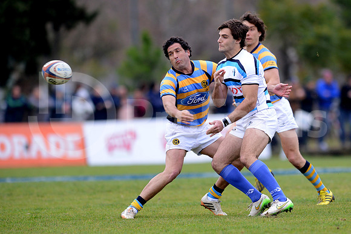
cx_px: 176
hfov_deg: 4.9
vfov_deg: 3.3
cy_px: 117
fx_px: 4096
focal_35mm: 420
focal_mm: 420
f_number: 4
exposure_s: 1/800
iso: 800
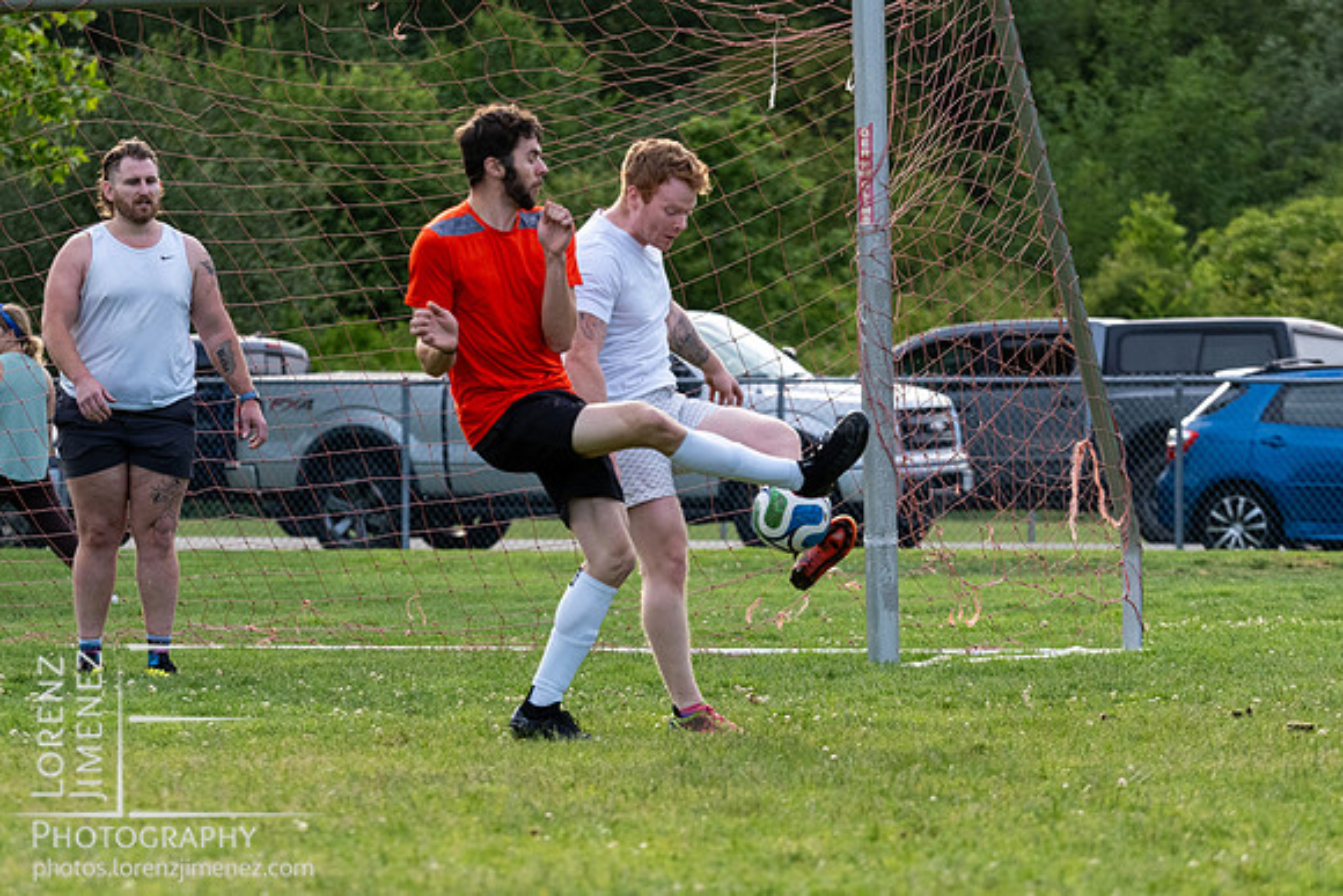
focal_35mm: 306
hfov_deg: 6.7
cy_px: 519
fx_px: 11426
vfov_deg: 4.5
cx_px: 693
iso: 800
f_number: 4.5
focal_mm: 142
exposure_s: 1/1250
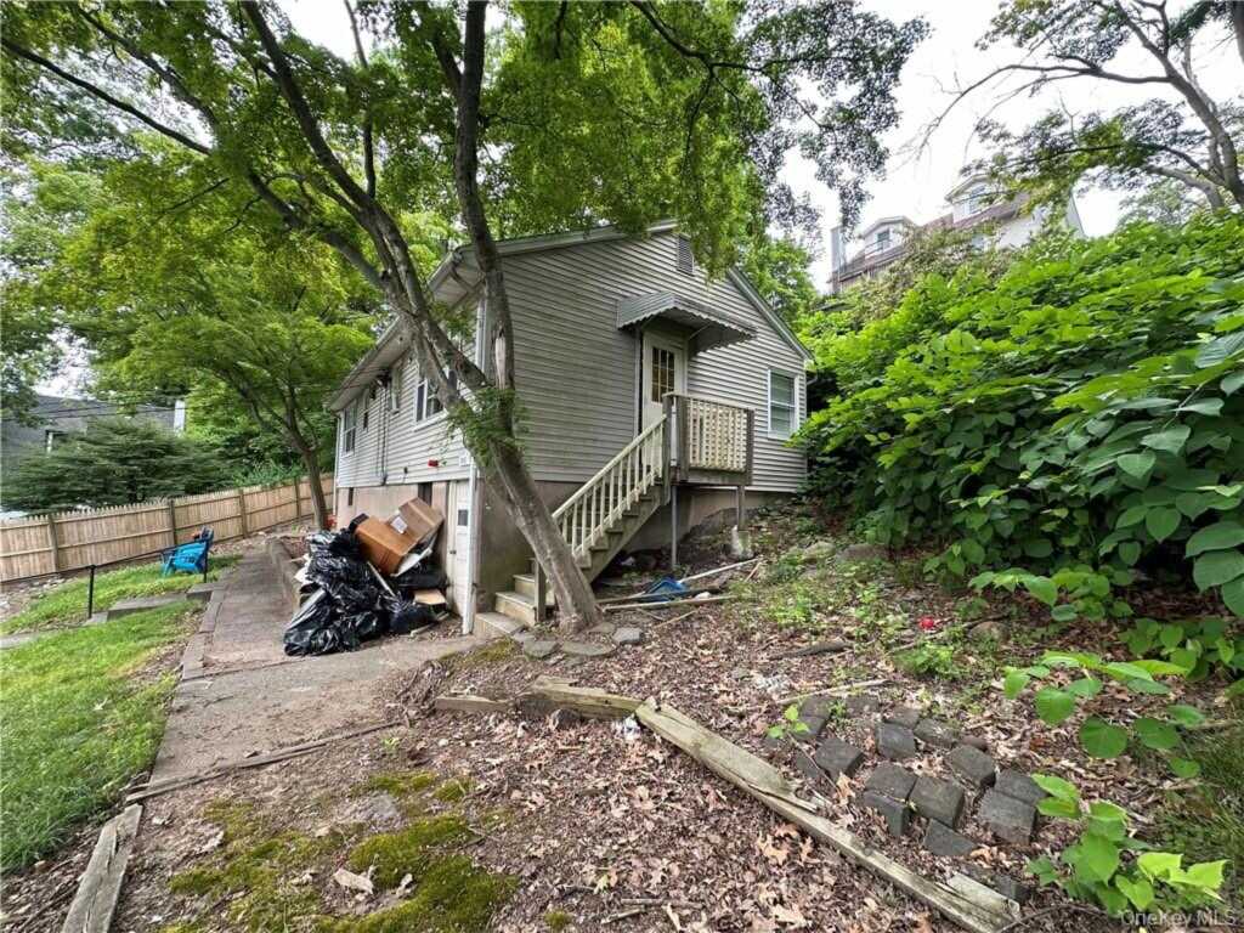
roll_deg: -0.8
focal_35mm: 14
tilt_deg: +5.3
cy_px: 466
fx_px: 503
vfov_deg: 85.7
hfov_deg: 102.1
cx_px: 622
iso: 40
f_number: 2.2
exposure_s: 1/99
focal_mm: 2.22
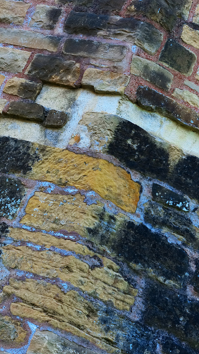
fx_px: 1332
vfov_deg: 15.1
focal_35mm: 142
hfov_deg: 8.4
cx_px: -52
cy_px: 177
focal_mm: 90
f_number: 5.6
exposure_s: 1/100
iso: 200
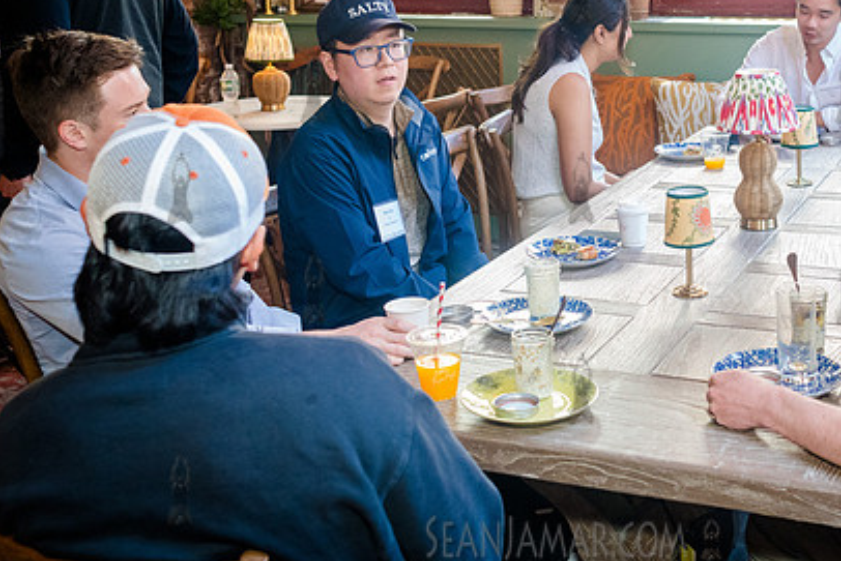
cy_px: 187
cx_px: 587
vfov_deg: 26.4
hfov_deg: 38.3
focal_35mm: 51
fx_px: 1192
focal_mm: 35
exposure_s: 1/200
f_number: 4.5
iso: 4000
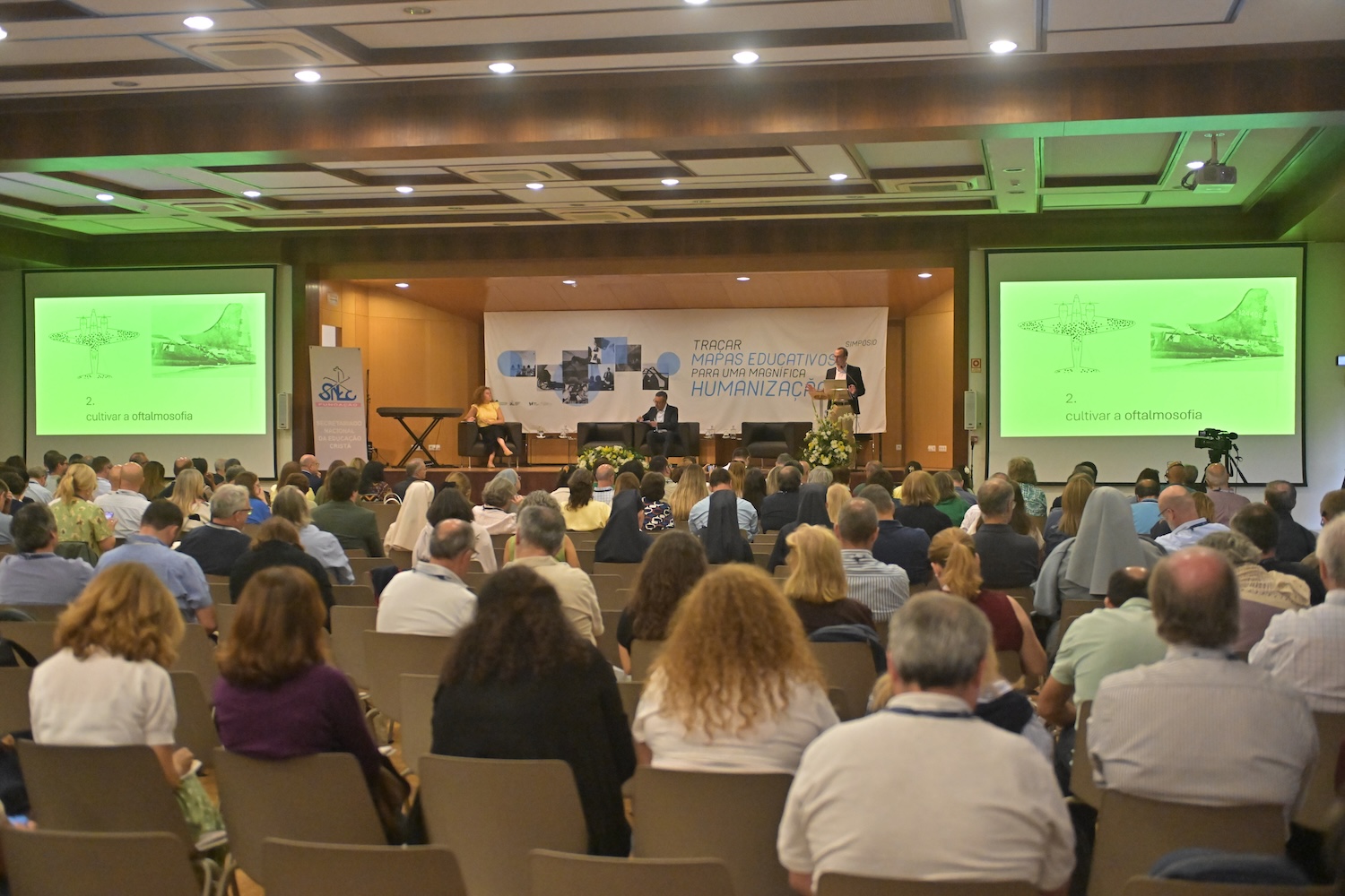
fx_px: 1793
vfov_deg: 28.1
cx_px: 672
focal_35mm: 48
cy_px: 448
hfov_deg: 41.1
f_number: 2.8
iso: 5000
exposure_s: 1/640
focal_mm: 48
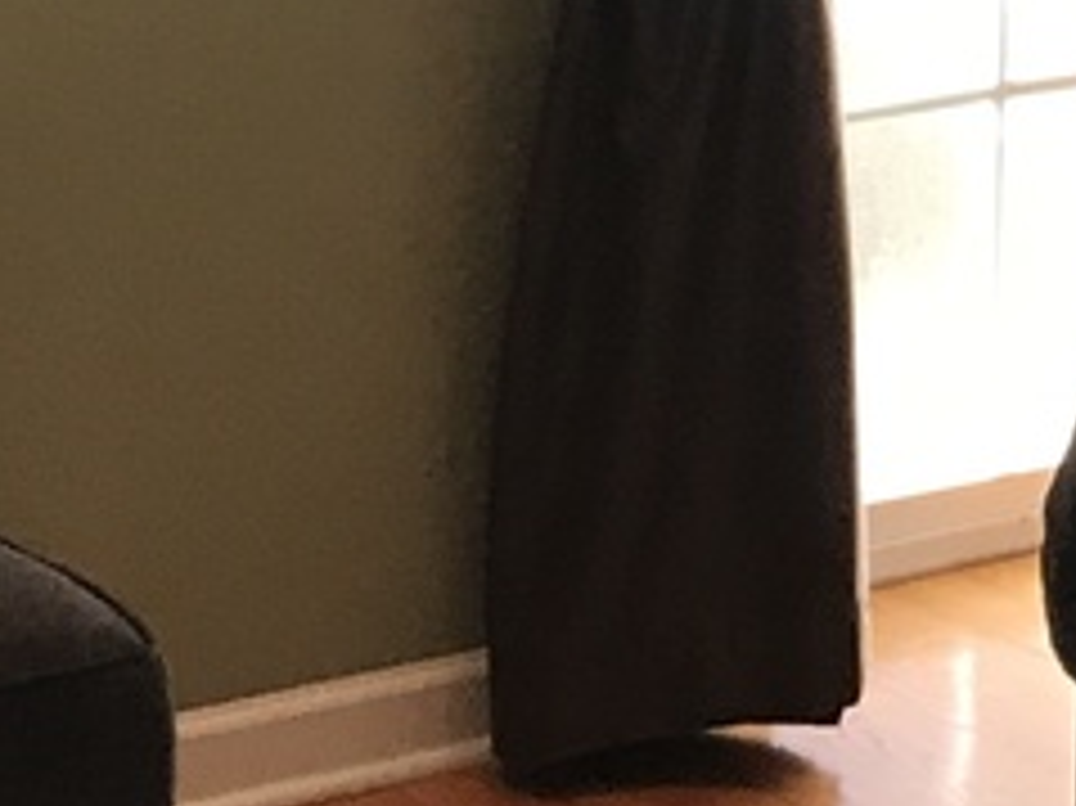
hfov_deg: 10.9
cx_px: 2008
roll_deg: -2.7
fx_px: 5251
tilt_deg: -2.3
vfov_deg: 8.4
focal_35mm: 169
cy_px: -725
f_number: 1.8
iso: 25
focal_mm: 3.99
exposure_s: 1/30
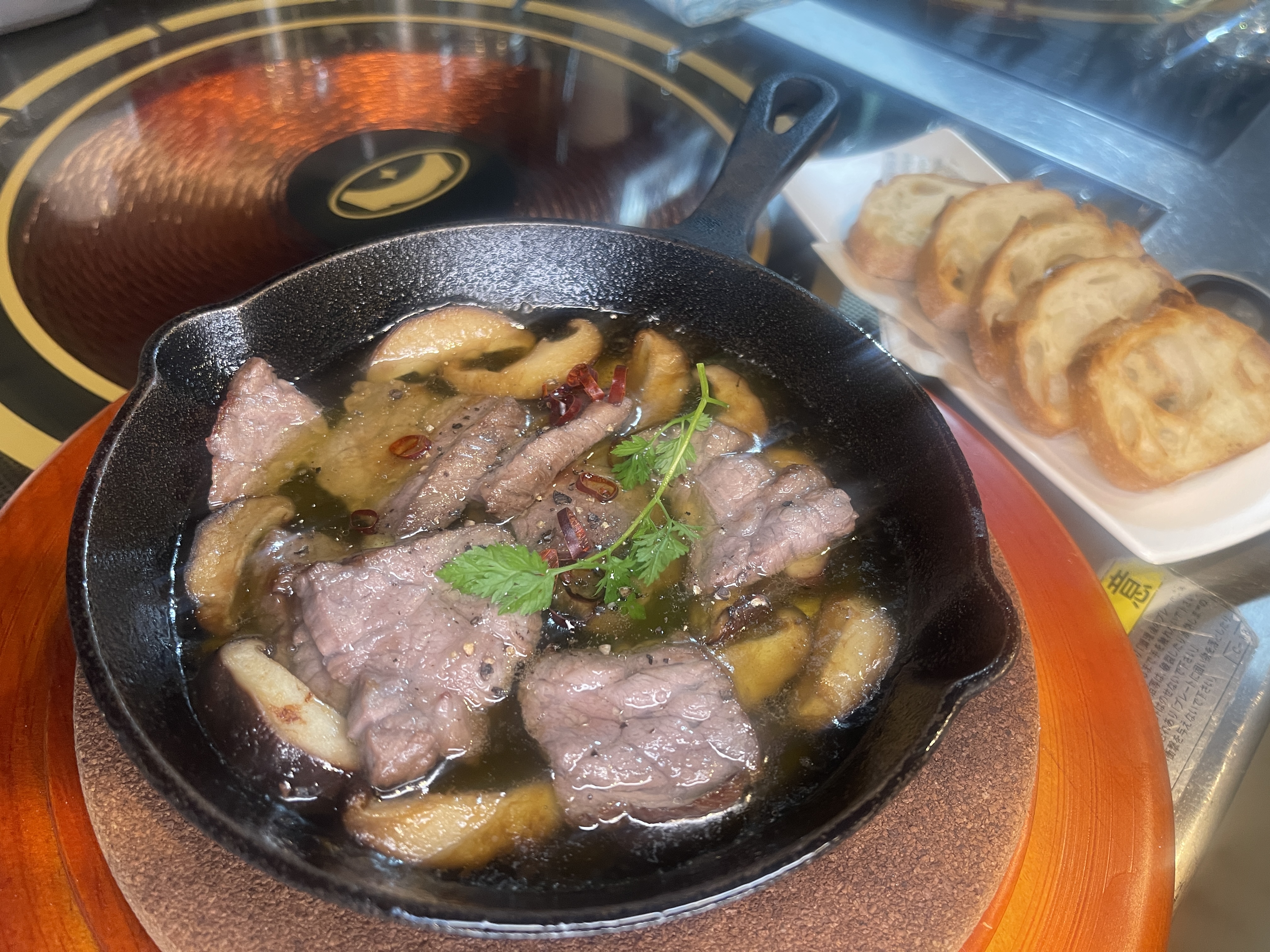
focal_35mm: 25
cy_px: 476
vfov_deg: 54.9
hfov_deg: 69.4
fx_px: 917
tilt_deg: -47.3
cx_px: 635
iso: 200
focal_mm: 5.1
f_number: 1.6
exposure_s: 1/60
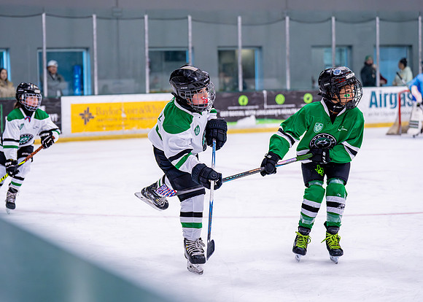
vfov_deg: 17.1
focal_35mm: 83
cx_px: 199
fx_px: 1003
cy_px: 140
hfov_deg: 23.8
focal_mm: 70
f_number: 2.8
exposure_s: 1/1250
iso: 2500
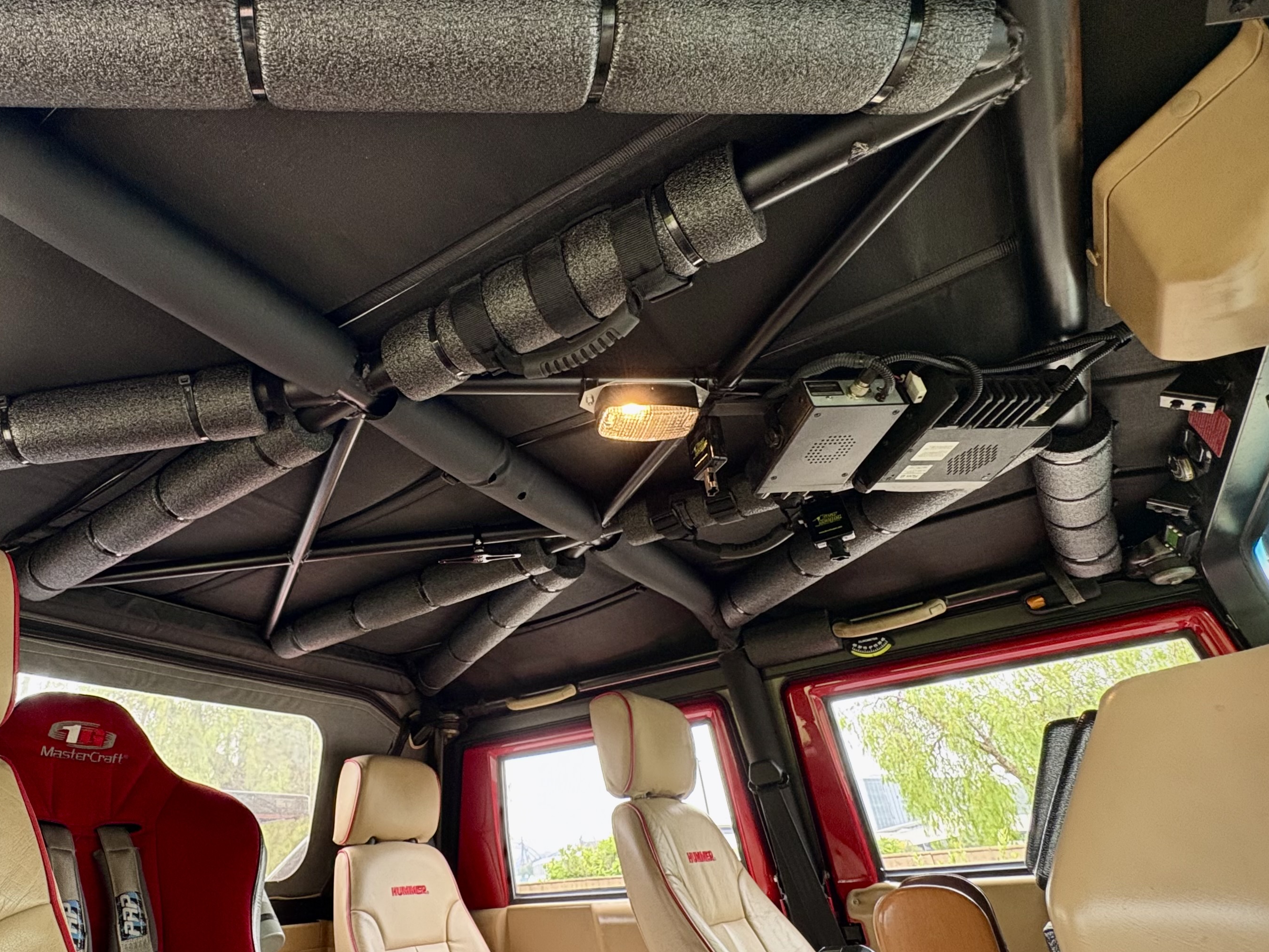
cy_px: 508
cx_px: 427
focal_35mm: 21
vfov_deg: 63.4
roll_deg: +1.8
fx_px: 770
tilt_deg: +30.5
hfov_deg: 76.6
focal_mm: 2.22
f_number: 2.2
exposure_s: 1/60
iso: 400
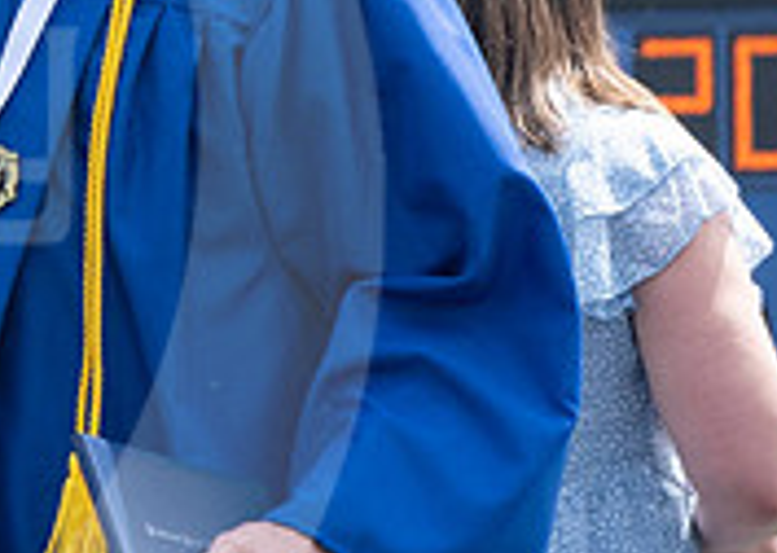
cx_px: -979
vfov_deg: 1.6
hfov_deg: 2.3
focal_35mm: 876
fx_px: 19309
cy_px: 28
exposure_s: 1/250
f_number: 7.1
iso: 200
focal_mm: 90
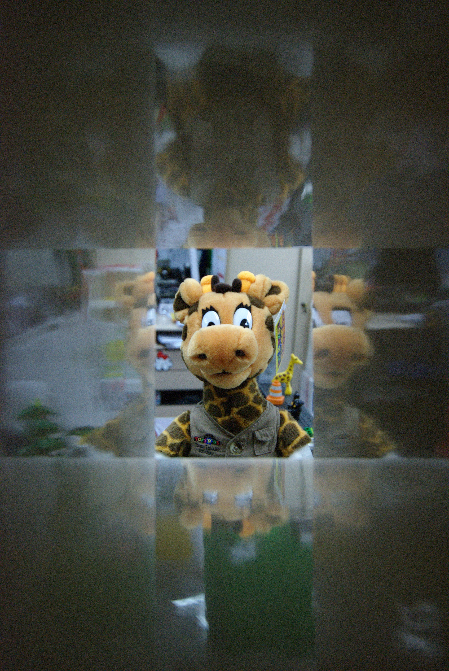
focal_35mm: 36
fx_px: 672
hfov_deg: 37.0
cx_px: 224
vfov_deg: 53.1
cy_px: 336
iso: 1600
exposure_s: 1/125
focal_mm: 24
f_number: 5.6
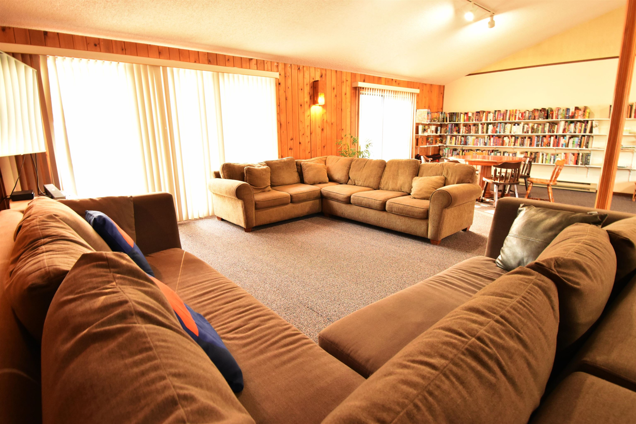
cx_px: 318
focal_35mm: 18
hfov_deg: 90.0
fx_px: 318
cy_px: 212
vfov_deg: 67.4
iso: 1600
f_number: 8
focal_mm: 12
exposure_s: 1/8
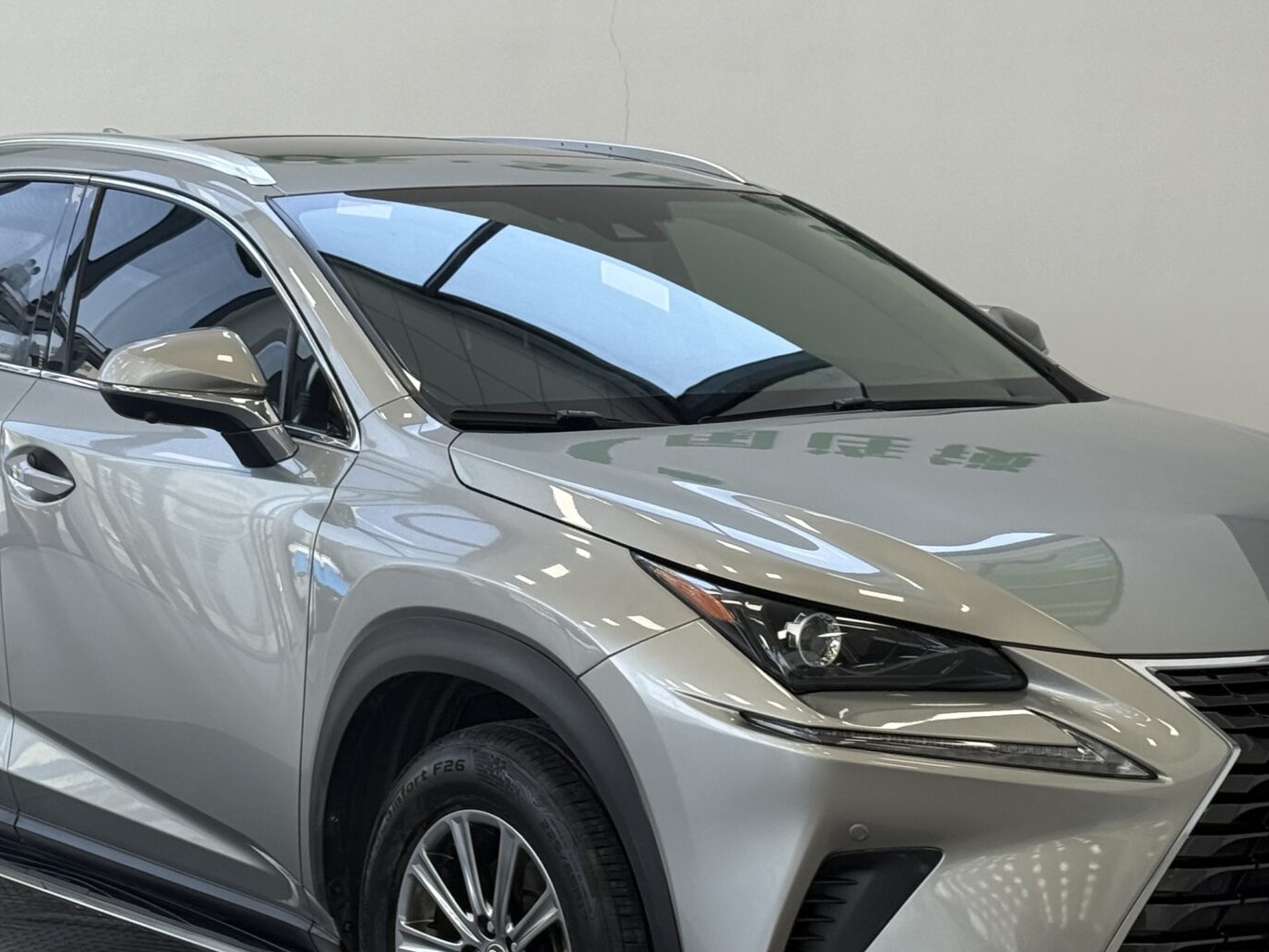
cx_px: 578
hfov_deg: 21.8
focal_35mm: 90
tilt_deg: -3.5
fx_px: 3300
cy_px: 416
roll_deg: -0.1
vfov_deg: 16.4
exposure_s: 1/166
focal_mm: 6.76
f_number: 1.78
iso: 64
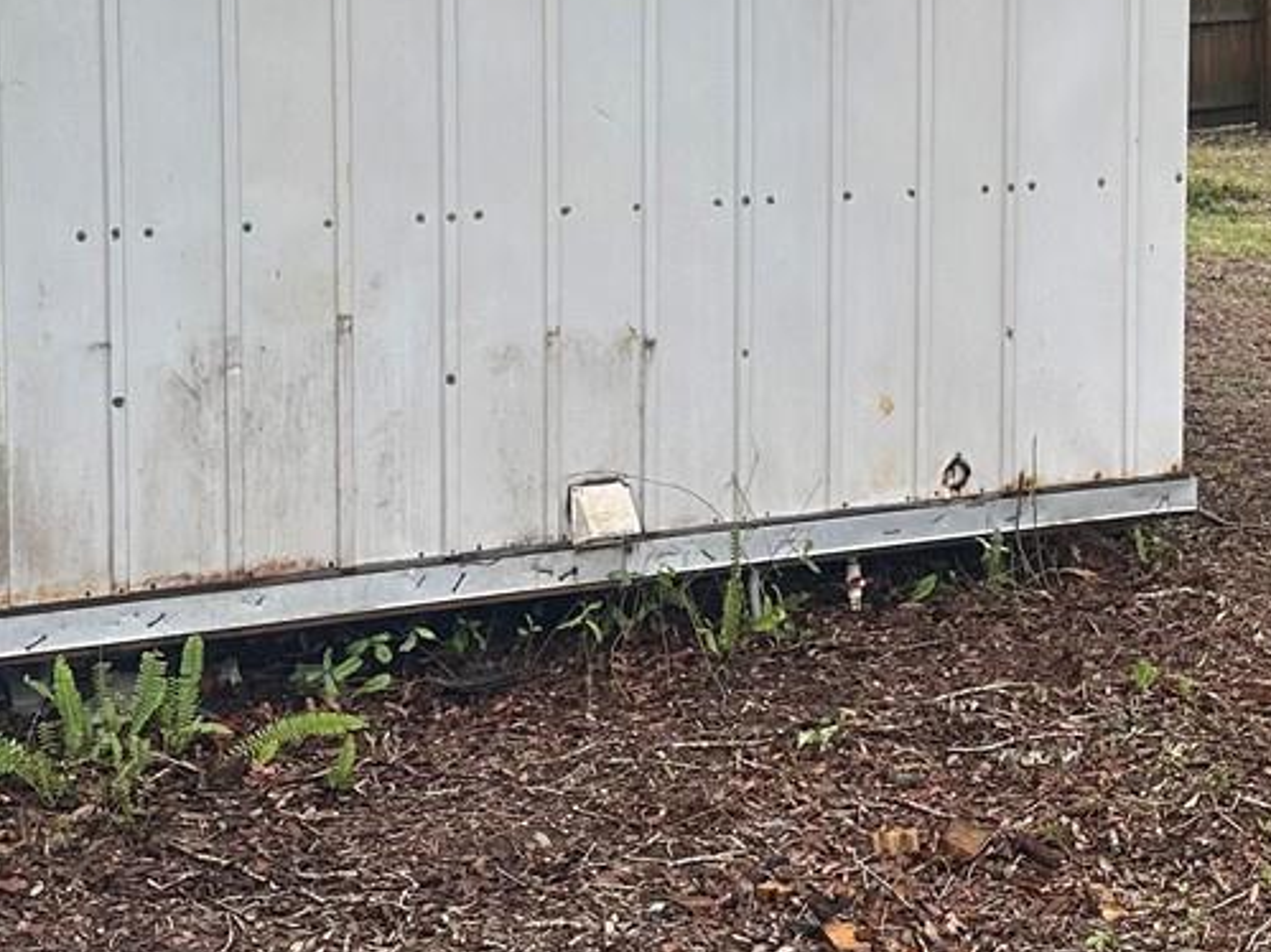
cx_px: 976
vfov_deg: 18.9
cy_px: 183
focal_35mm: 77
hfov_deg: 25.0
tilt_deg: -5.4
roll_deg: -0.8
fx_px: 2827
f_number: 1.78
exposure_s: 1/404
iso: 80
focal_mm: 6.86
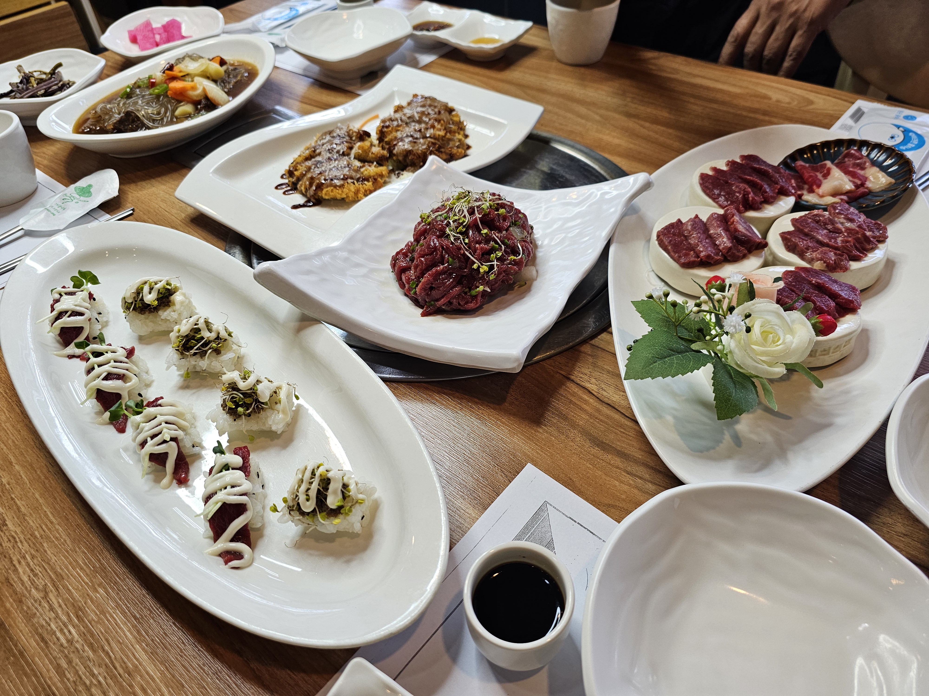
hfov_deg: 73.9
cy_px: 348
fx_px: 617
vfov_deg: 58.9
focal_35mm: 23
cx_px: 464
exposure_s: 1/120
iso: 100
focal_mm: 6.3
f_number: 1.7
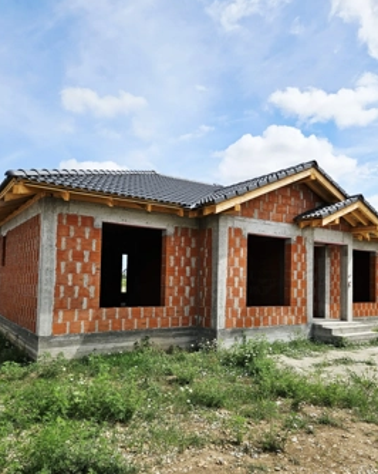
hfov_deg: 53.1
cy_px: 270
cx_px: 195
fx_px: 378
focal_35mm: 27
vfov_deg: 63.8
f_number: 1.8
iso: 25
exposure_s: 1/2500
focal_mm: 5.4
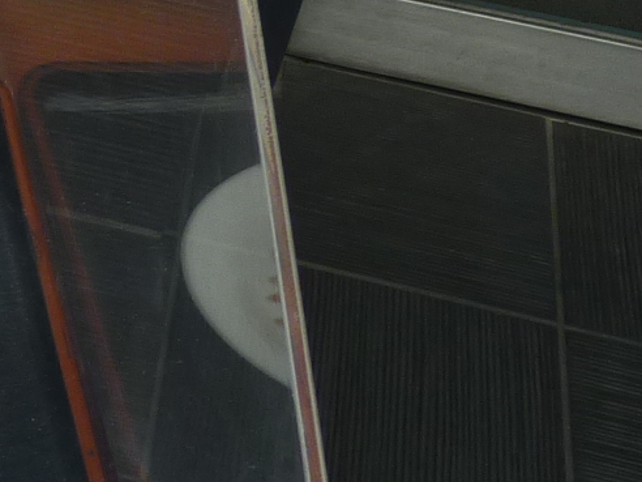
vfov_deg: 14.2
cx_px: -582
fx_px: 1929
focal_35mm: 104
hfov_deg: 15.6
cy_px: 219
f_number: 4
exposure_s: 1/200
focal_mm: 4.1
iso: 80
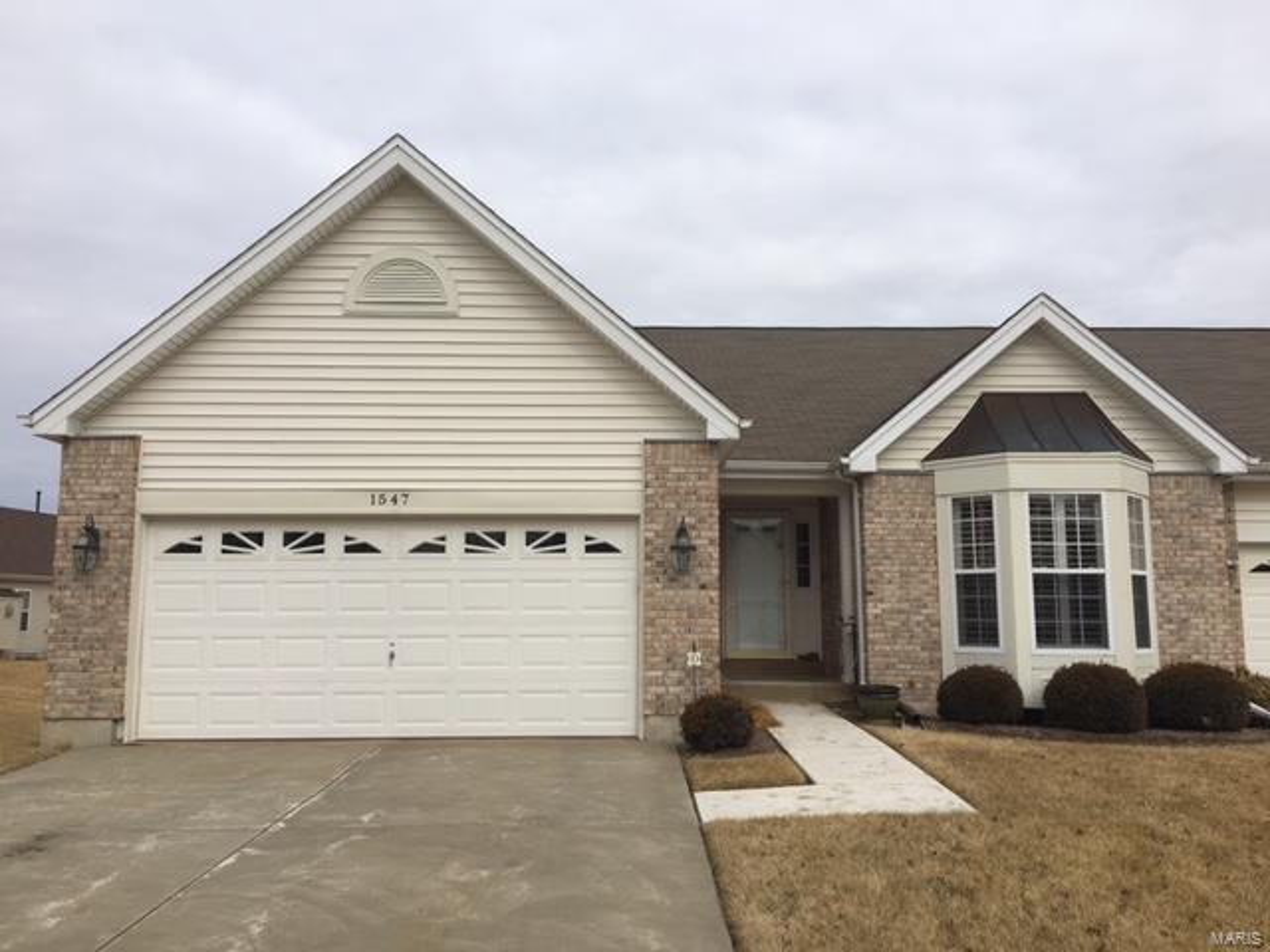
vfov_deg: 48.2
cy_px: 476
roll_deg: -0.4
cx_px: 635
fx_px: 1064
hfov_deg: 61.7
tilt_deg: +8.5
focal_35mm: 29
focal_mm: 4.15
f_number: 2.2
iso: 25
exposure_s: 1/2079
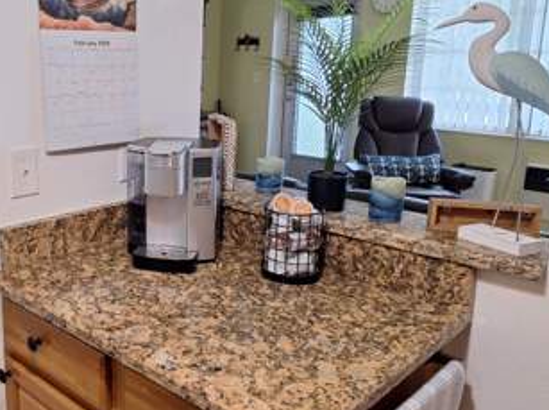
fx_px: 570
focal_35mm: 36
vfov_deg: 39.4
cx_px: 139
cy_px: 176
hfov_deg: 49.5
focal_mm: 5.54
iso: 80
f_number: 1.8
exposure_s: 1/40
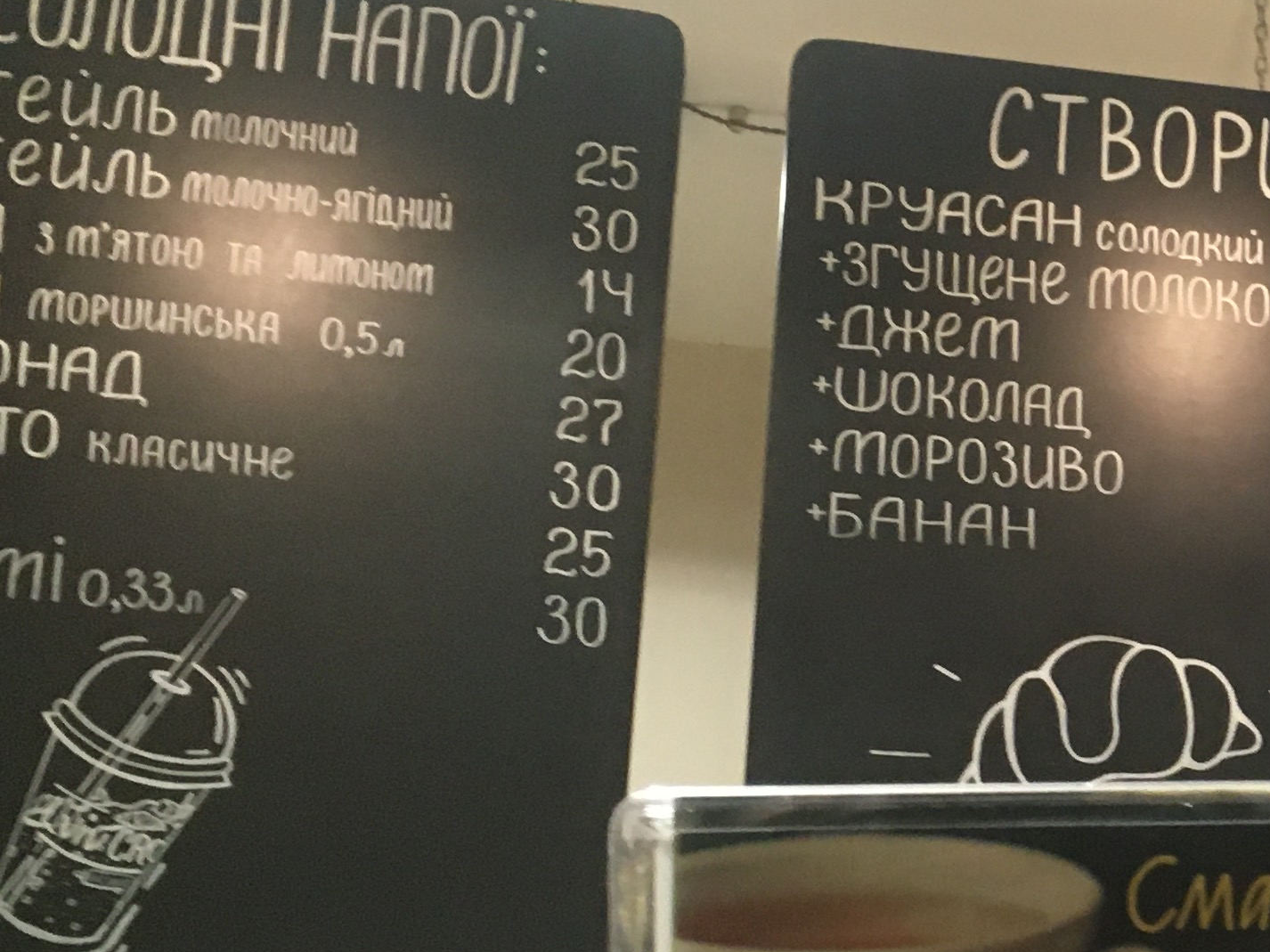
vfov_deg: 17.9
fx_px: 3008
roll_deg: +1.0
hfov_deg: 22.1
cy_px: 670
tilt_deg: +17.7
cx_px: 1510
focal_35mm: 82
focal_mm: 4.15
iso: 200
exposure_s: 1/33
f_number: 2.2
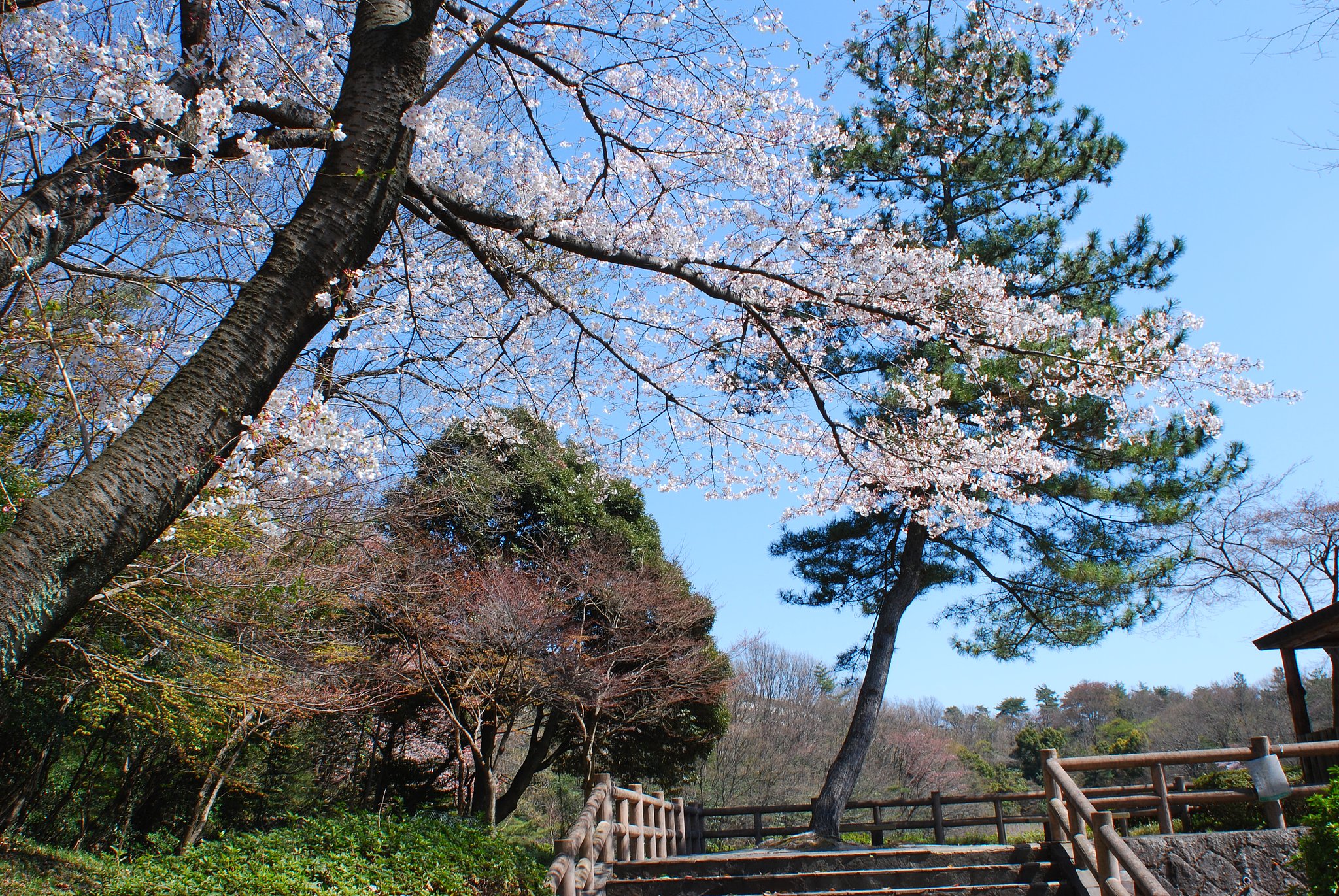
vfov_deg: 43.7
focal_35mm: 30
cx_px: 670
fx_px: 1117
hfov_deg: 61.9
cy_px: 448
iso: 100
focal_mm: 20
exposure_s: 1/40
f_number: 16
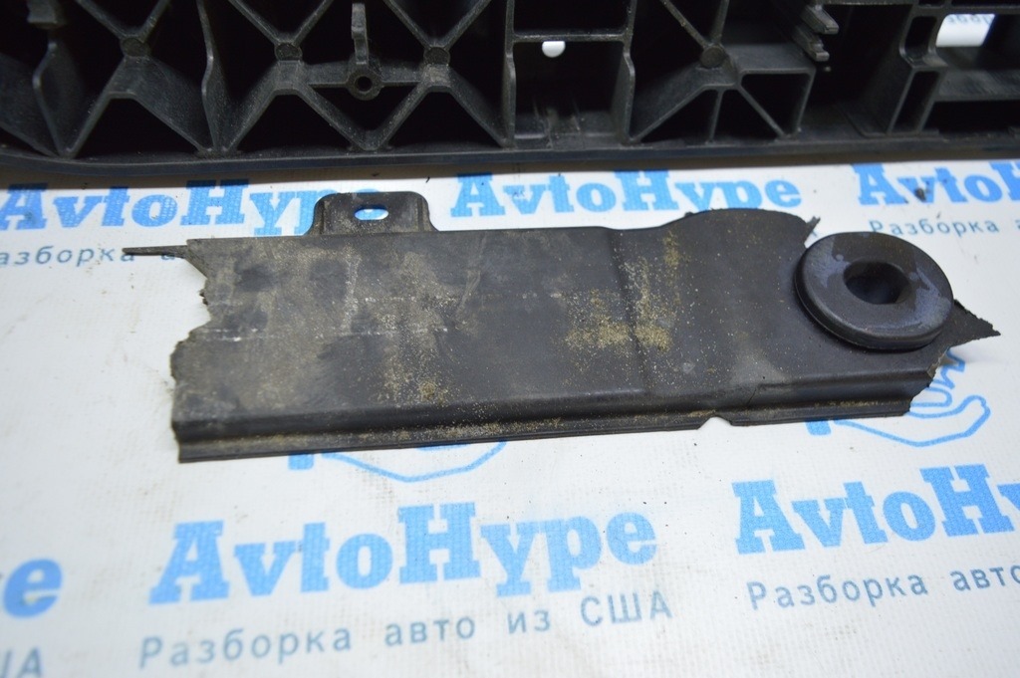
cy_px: 339
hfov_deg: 67.4
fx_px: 764
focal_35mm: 27
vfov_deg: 47.9
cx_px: 510
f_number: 3.5
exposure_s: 1/50
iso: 400
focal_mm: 18
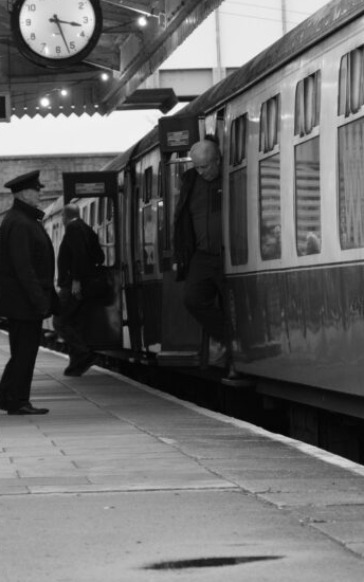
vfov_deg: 11.3
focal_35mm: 186
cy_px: 228
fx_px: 2951
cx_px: 146
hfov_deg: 7.1
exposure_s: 1/60
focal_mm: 65.2
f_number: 4
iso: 800
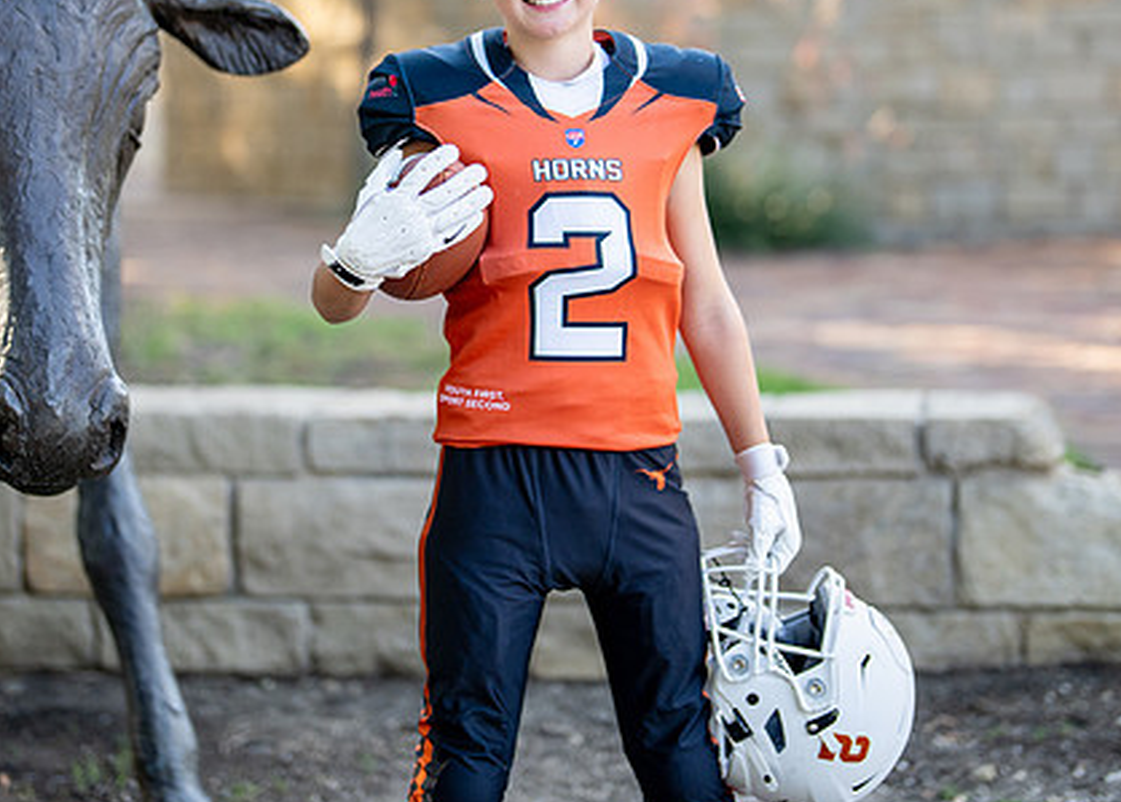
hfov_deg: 22.9
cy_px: 212
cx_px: 532
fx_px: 2771
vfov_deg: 16.4
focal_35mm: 87
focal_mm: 50
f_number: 1.2
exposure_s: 1/1600
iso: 200
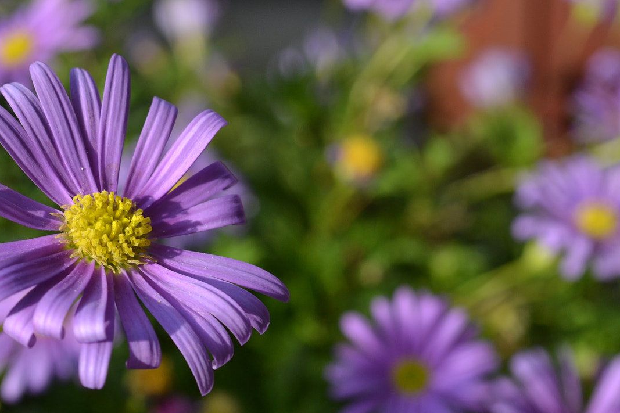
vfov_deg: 15.2
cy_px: 253
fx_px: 1550
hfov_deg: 22.6
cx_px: 264
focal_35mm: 90
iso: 160
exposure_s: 1/125
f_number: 8
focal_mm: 40
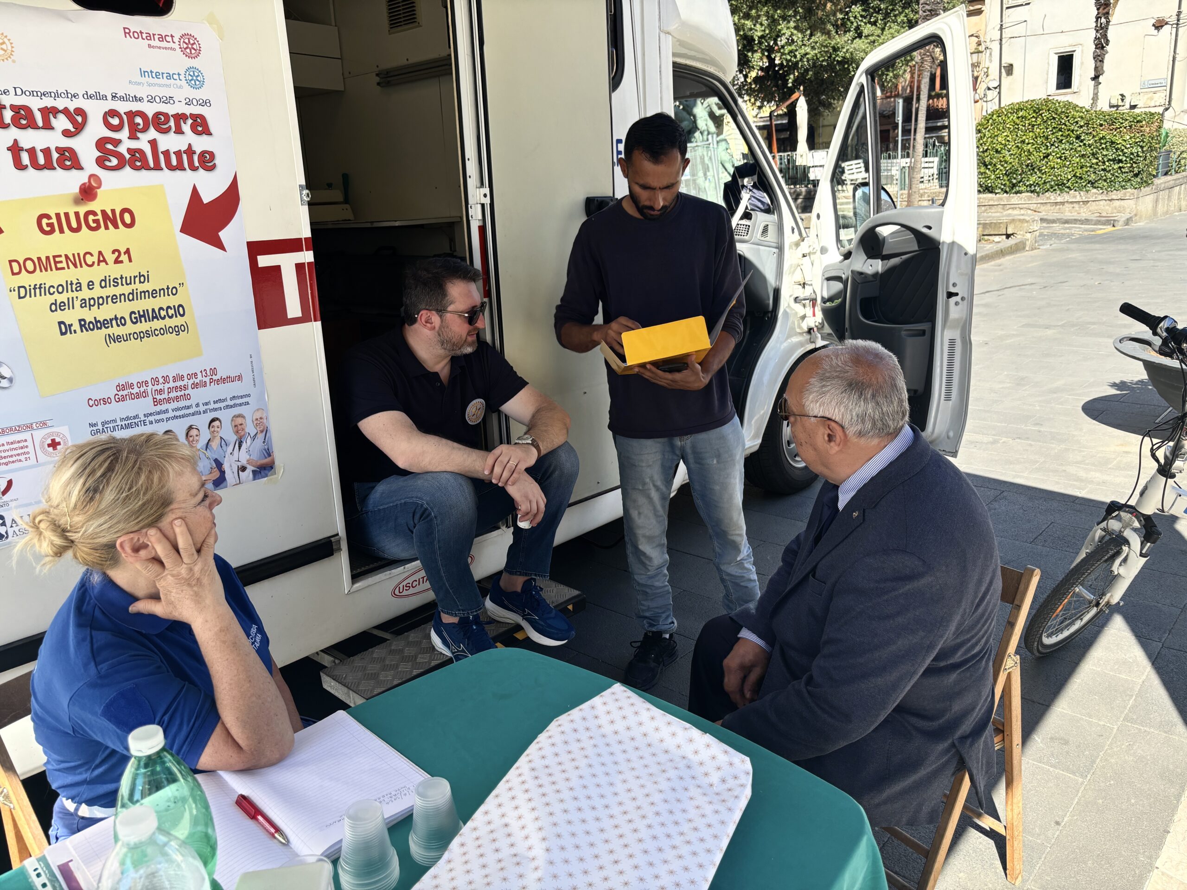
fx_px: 892
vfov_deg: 53.1
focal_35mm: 26
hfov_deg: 67.3
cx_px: 594
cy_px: 445
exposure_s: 1/565
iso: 50
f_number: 1.6
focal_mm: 5.96
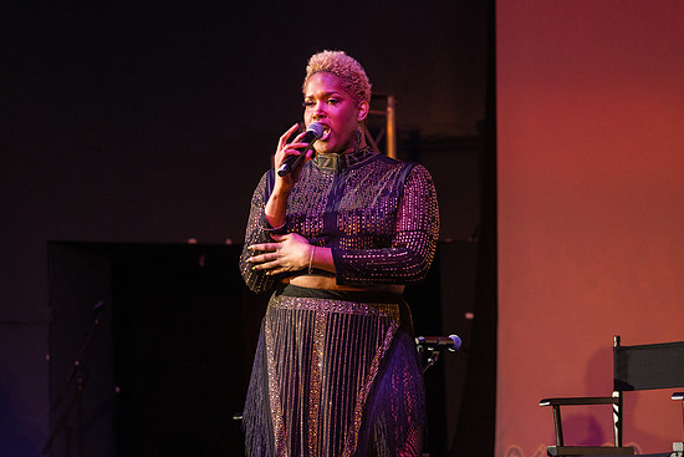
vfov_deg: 9.1
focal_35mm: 151
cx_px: 312
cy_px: 203
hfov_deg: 13.6
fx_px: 2870
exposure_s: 1/250
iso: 2000
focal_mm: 132
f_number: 4
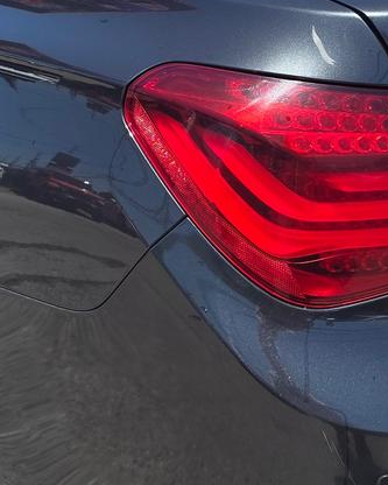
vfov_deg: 27.5
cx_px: 261
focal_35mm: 69
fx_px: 990
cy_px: 196
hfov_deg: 22.1
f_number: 1.7
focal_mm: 6.3
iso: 80
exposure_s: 1/3502
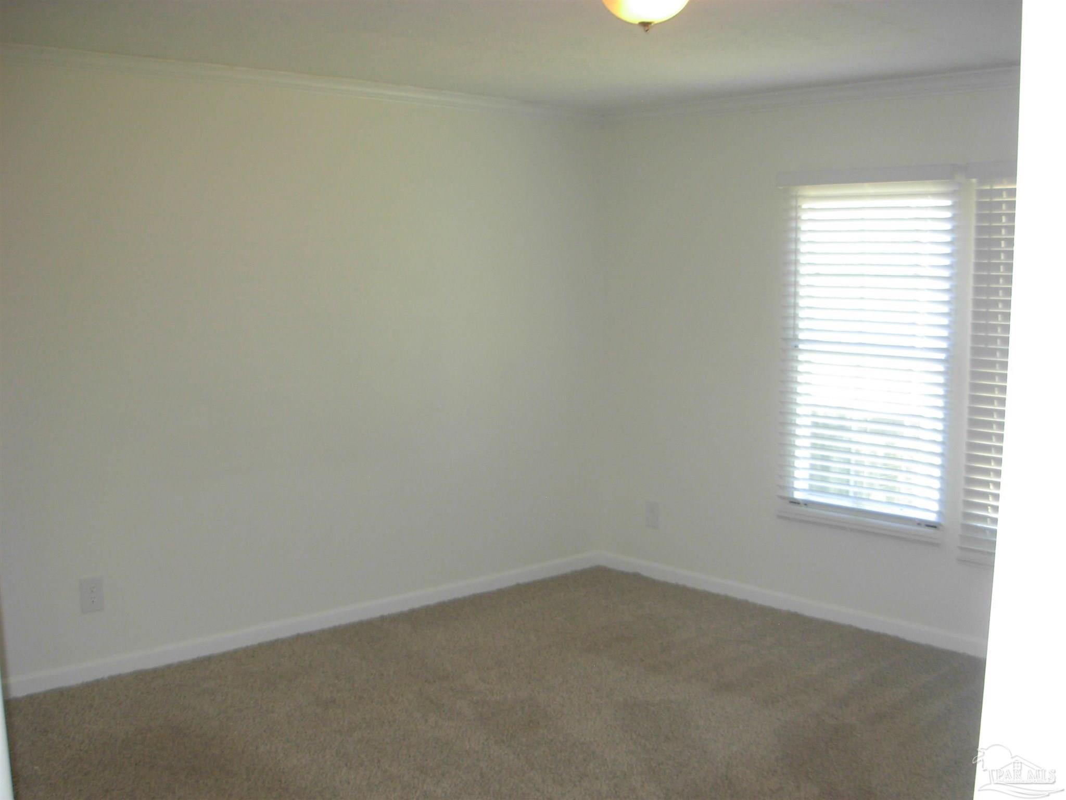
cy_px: 400
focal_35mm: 38
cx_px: 533
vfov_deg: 37.7
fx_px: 1170
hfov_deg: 49.0
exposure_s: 1/64
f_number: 2.9
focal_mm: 6.3
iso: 224
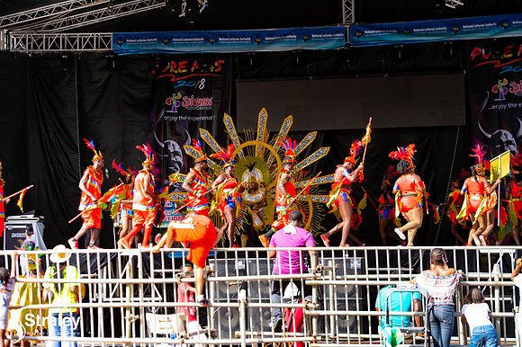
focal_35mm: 100
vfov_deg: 13.7
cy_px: 174
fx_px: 1449
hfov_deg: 20.4
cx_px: 261
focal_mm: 100
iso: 160
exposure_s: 1/200
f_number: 5.6
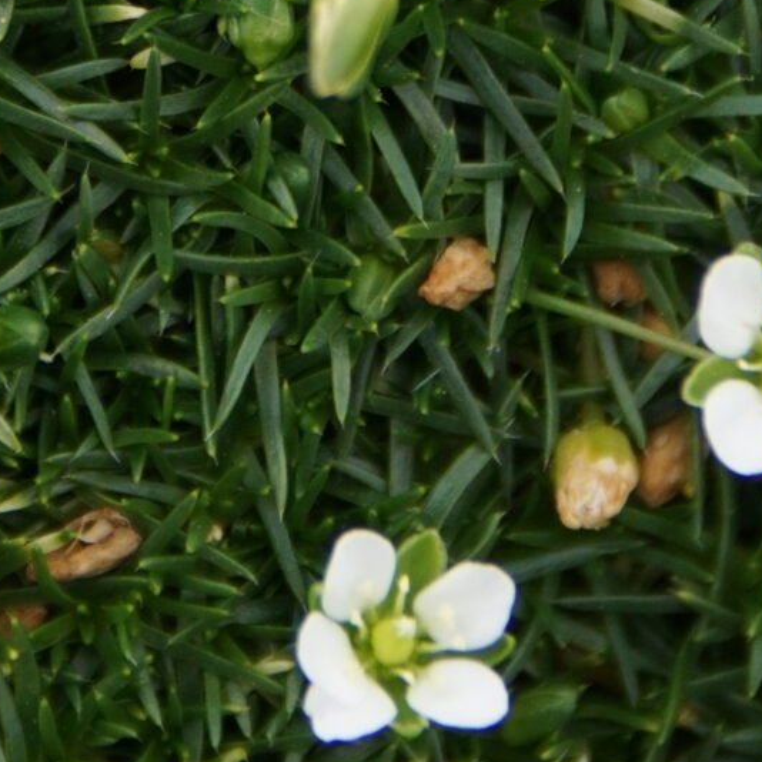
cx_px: -14
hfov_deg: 1.0
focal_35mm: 1710
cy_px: -387
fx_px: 42587
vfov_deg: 1.0
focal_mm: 280
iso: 320
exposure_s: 1/500
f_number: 6.3
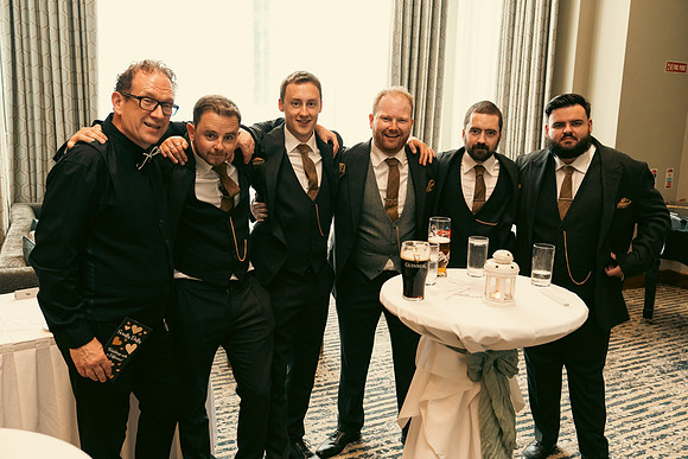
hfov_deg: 58.7
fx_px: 612
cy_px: 230
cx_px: 344
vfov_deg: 41.1
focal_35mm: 32
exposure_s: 1/160
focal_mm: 32
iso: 2500
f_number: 3.5
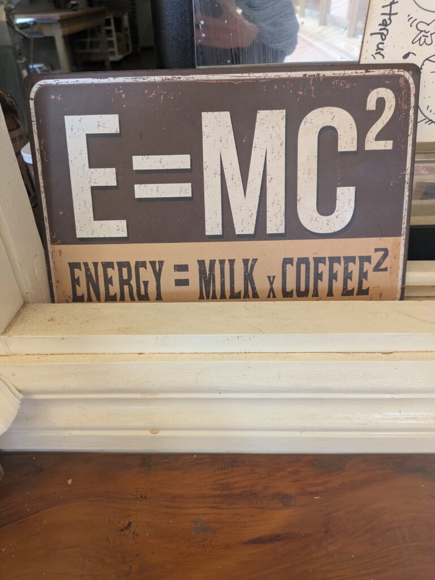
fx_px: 419
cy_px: 290
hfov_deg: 54.9
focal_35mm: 25
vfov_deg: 69.4
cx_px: 218
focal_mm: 5.43
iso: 564
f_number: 1.89
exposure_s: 1/100
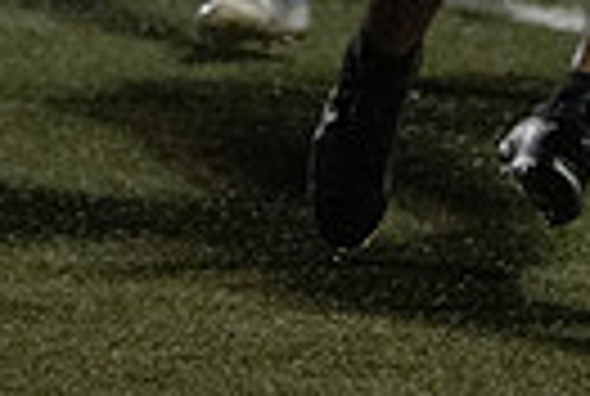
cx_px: 554
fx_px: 15178
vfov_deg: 1.5
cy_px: -461
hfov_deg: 2.2
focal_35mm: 924
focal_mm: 209
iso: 12800
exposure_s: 1/1000
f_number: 5.6
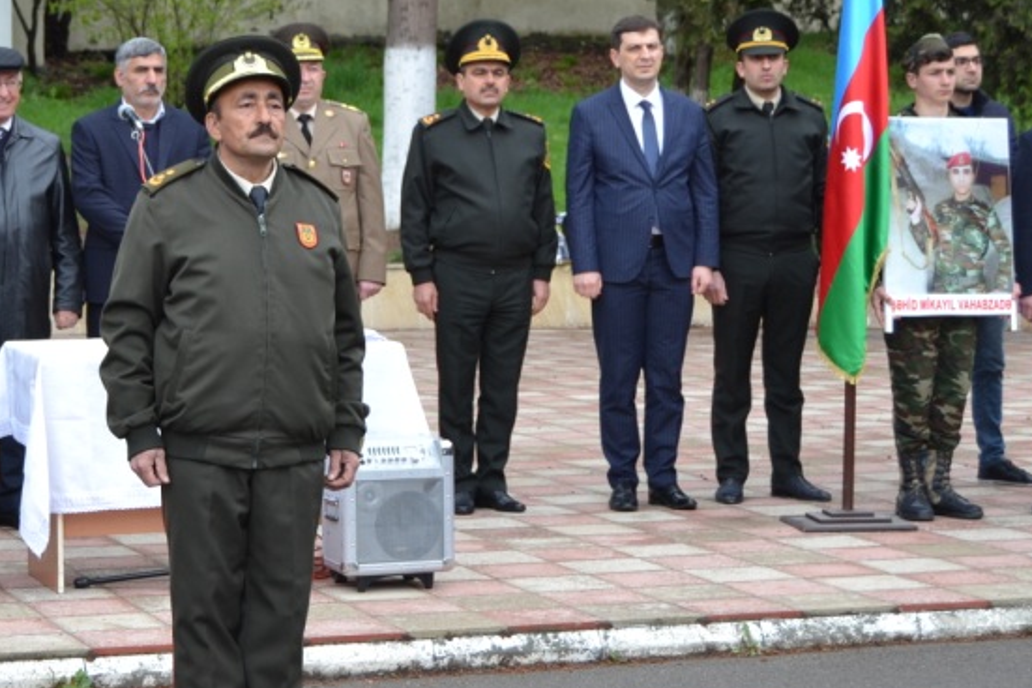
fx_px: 3038
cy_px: 277
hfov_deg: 19.1
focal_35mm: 106
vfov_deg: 12.9
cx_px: 191
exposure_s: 1/125
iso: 180
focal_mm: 38
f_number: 5.6
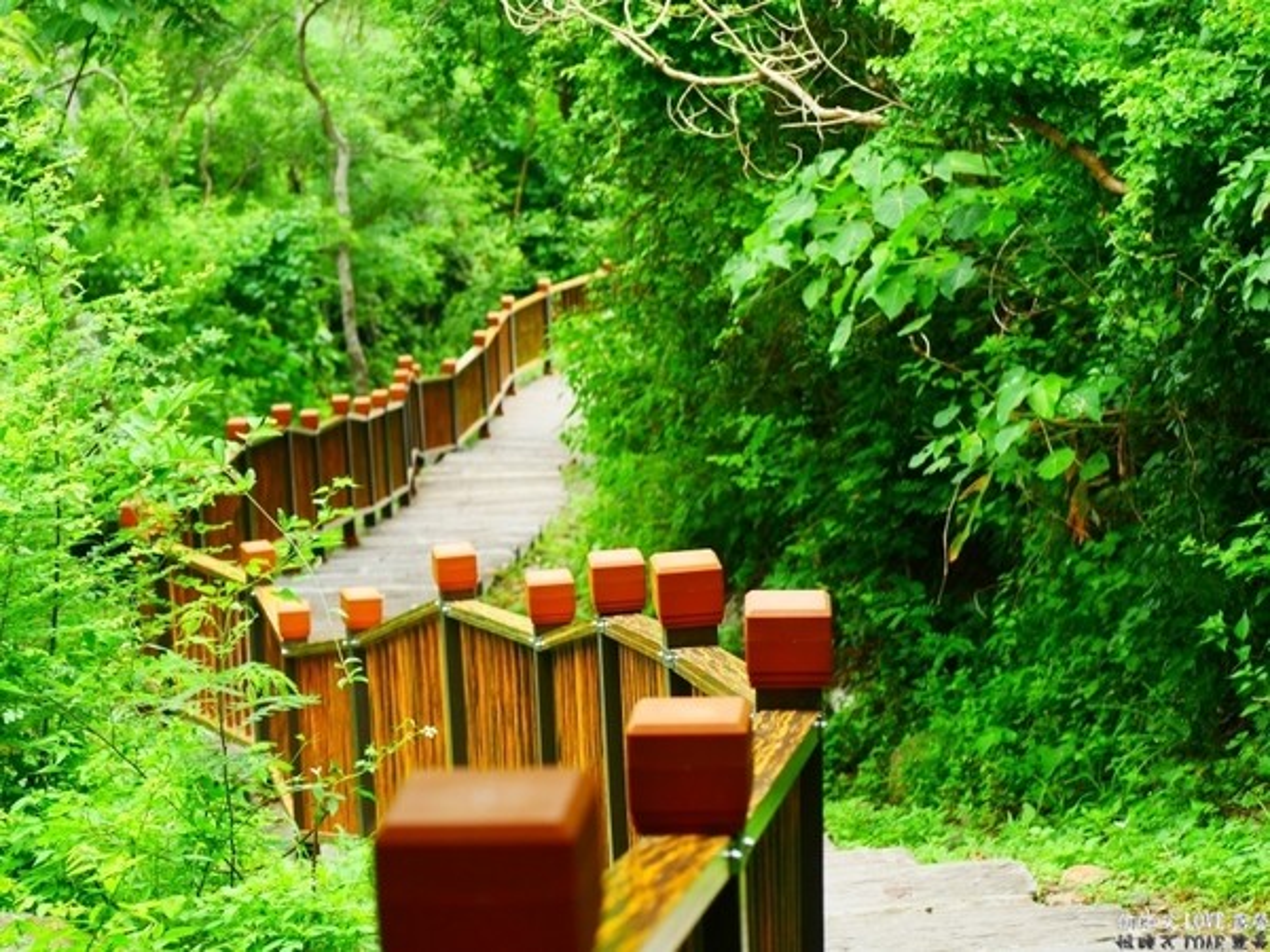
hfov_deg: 14.9
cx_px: 635
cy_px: 476
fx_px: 4843
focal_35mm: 132
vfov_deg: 11.2
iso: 640
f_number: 4.6
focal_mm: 66
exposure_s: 1/160
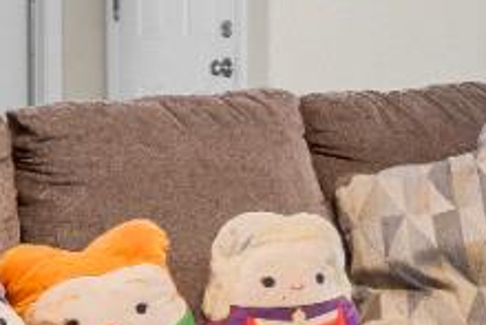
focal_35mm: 109
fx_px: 1472
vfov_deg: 12.5
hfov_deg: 17.5
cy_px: 27
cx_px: 649
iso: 400
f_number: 5
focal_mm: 16
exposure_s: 1/60
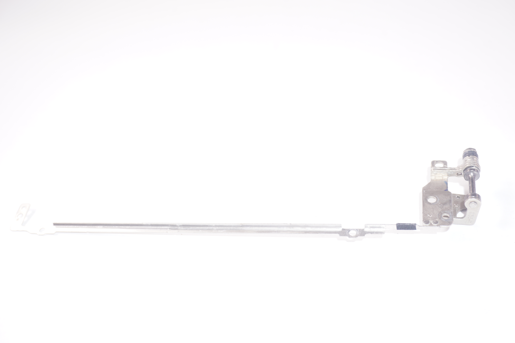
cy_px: 172
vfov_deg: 28.0
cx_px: 258
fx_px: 686
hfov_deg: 41.1
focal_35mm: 48
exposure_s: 1/60
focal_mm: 32
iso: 100
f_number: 5.6
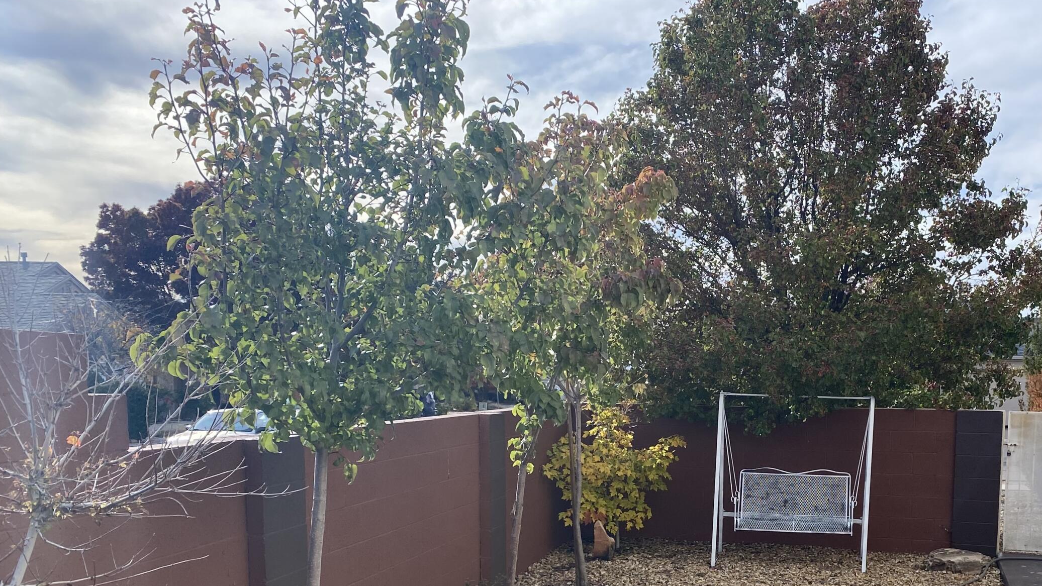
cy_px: 535
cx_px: 742
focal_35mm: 41
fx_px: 1133
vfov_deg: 27.9
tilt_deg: -6.1
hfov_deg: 48.1
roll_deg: -1.2
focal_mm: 4.25
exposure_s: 1/1808
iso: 32
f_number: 1.8
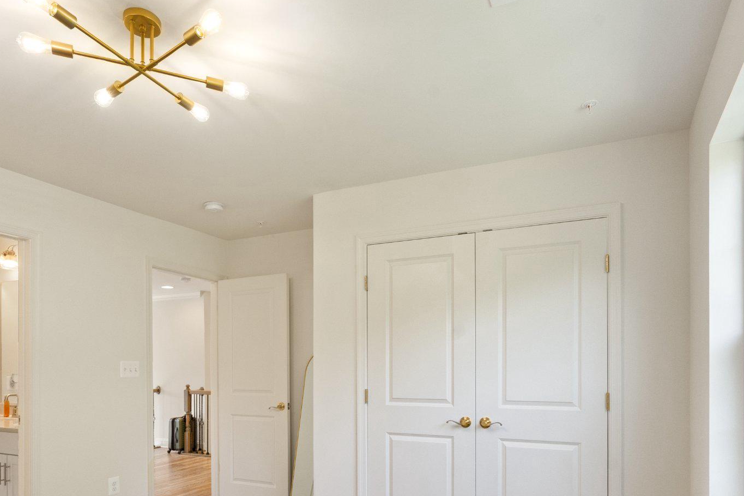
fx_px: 496
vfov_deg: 51.4
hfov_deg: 73.7
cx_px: 376
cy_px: 358
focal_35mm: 24
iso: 640
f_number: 8
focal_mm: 16
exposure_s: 1/15
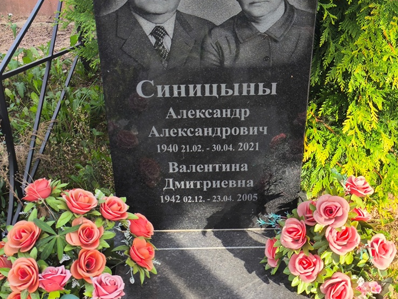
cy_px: 147
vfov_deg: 27.1
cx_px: 198
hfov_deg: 35.5
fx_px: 621
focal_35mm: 54
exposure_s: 1/463
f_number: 1.7
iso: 50
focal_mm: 4.71
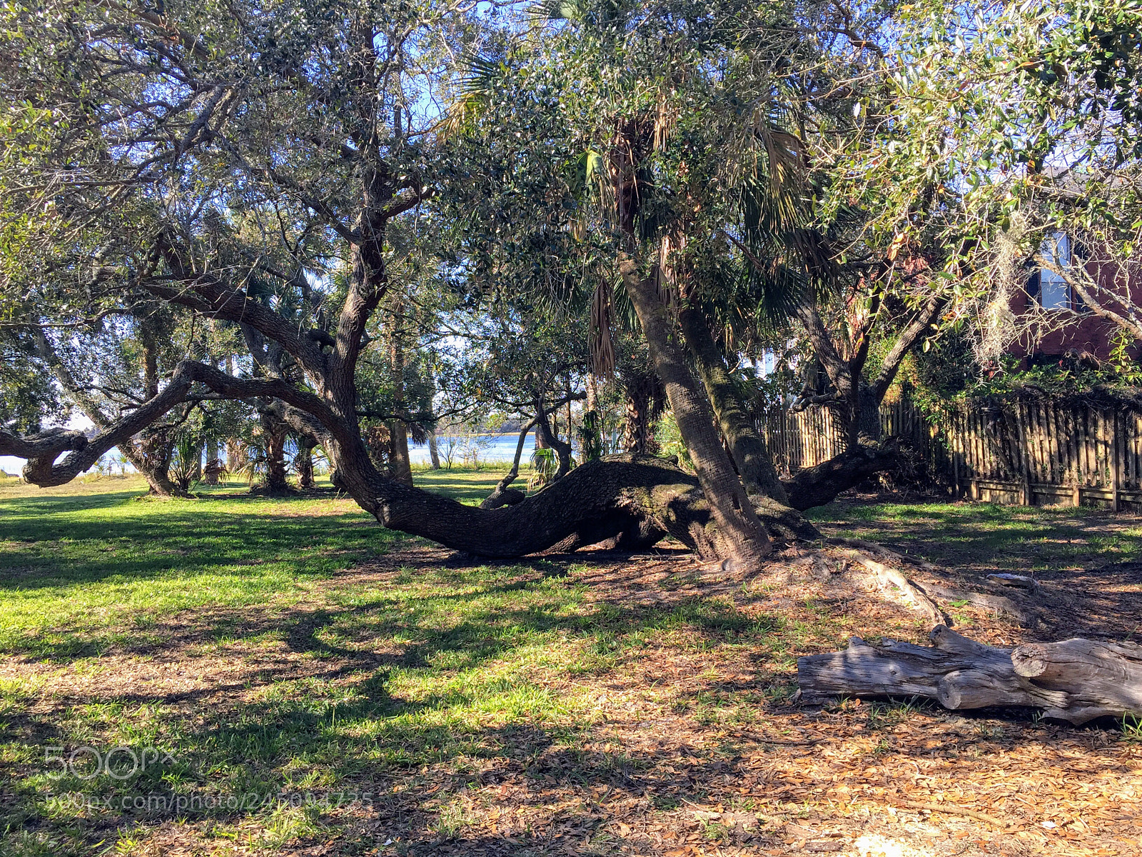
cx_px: 571
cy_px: 428
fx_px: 957
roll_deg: +1.7
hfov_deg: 61.7
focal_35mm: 29
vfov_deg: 48.2
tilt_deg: +1.2
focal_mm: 4.15
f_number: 2.2
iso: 32
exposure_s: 1/391
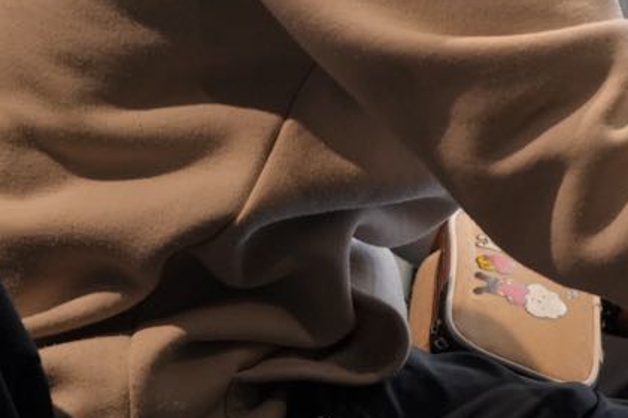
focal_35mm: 163
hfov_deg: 12.4
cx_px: 674
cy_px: -252
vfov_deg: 8.2
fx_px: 2841
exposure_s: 1/160
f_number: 4
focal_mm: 49
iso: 2000
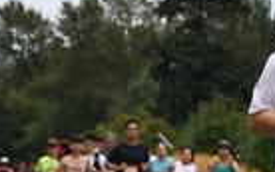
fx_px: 2778
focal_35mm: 371
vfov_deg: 3.5
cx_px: 389
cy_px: 145
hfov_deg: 5.6
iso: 400
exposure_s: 1/200
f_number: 6.3
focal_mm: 91
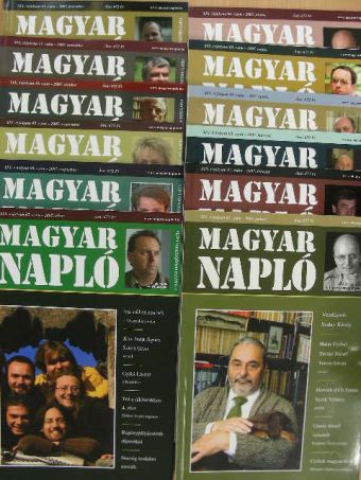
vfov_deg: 45.8
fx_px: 570
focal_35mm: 41
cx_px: 180
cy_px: 240
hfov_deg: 35.2
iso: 100
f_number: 3.5
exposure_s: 1/15.7
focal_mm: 6.8
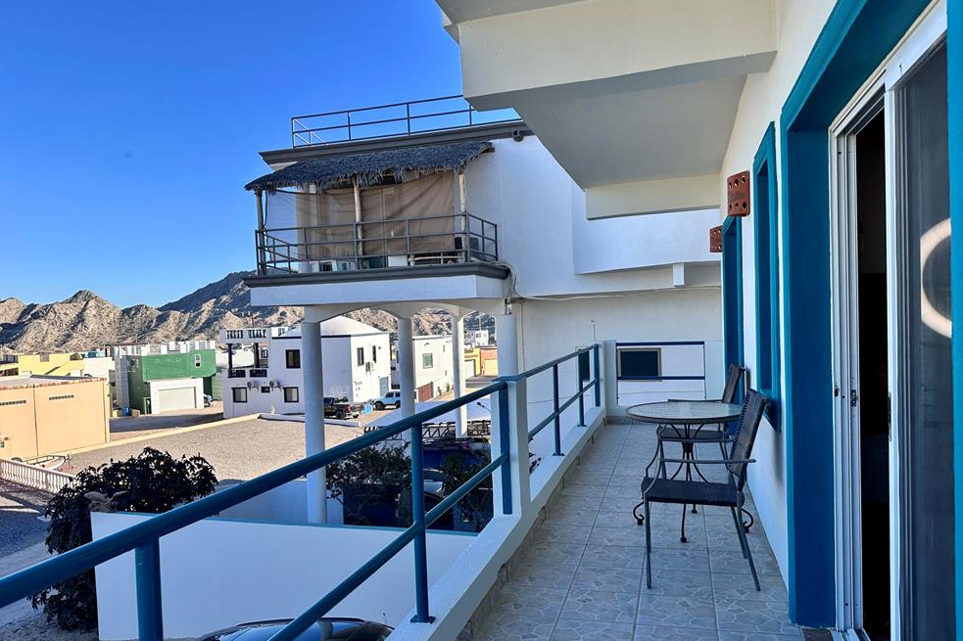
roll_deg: +1.2
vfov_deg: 49.5
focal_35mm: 26
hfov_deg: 69.4
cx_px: 472
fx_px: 695
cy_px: 339
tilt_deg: -2.0
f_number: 1.78
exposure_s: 1/2525
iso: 80
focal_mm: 6.86
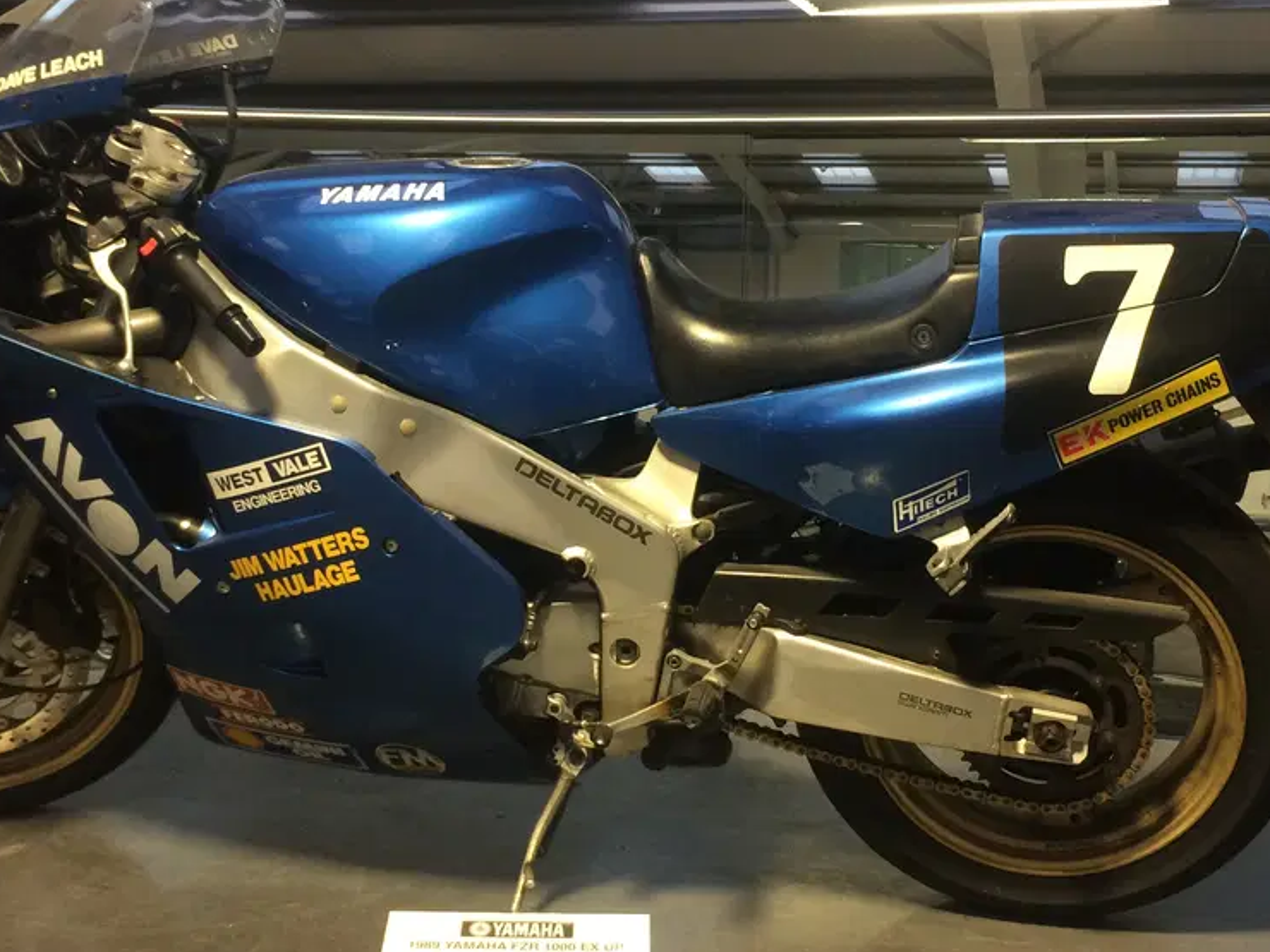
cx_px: 637
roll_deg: -0.4
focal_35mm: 47
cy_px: 451
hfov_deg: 40.4
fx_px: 1724
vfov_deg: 30.9
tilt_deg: -7.4
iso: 100
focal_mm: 4.15
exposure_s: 1/30
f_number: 2.2
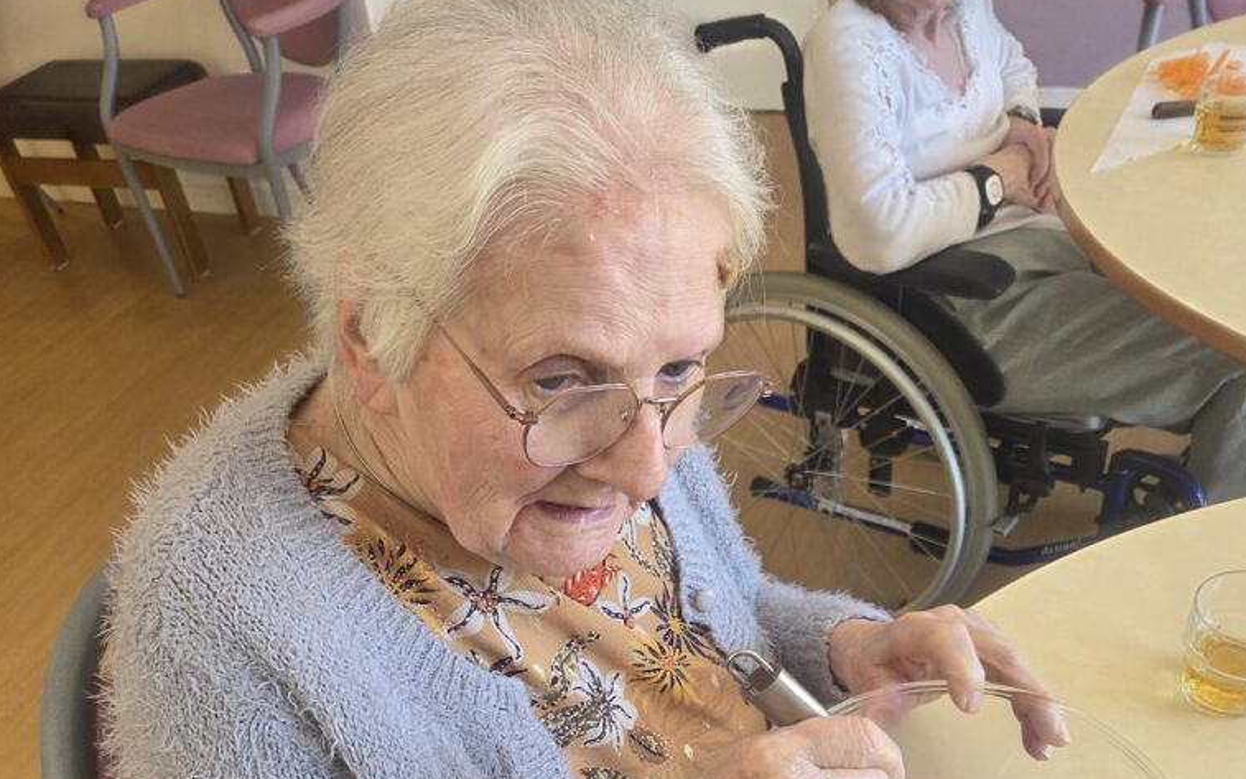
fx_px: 1121
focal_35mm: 33
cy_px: 720
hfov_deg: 58.1
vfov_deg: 35.7
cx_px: 622
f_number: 1.8
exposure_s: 1/120
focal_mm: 5.4
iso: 160
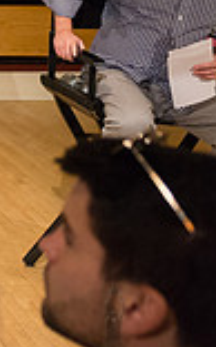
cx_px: -318
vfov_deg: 22.0
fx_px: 860
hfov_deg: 11.5
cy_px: -1
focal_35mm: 91
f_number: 2.8
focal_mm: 24
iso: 3200
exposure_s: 1/1000
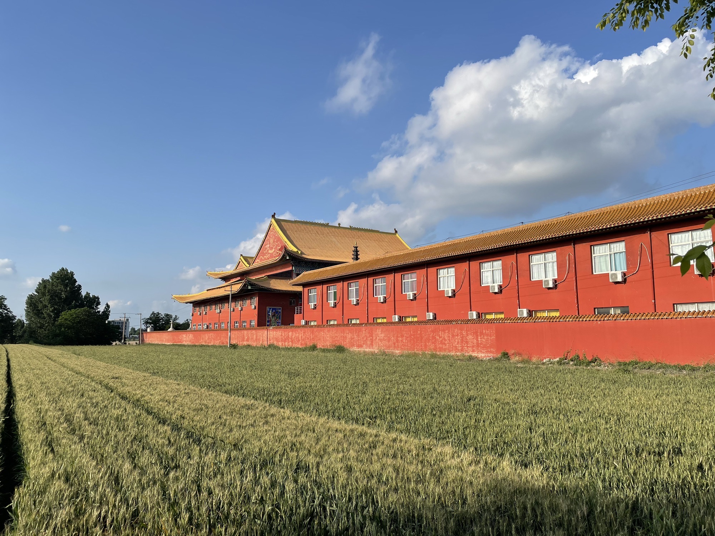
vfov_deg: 53.1
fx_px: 537
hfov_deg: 67.3
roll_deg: +0.3
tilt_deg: +8.0
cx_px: 358
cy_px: 268
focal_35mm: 26
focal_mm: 4.2
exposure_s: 1/3610
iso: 32
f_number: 1.6
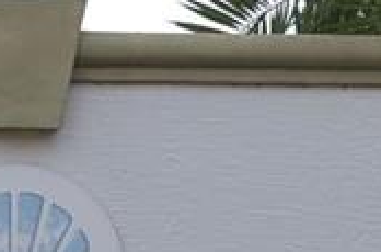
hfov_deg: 8.9
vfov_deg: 5.9
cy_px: 320
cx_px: -13
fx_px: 2428
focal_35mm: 230
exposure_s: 1/320
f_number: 9
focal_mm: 26
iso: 200
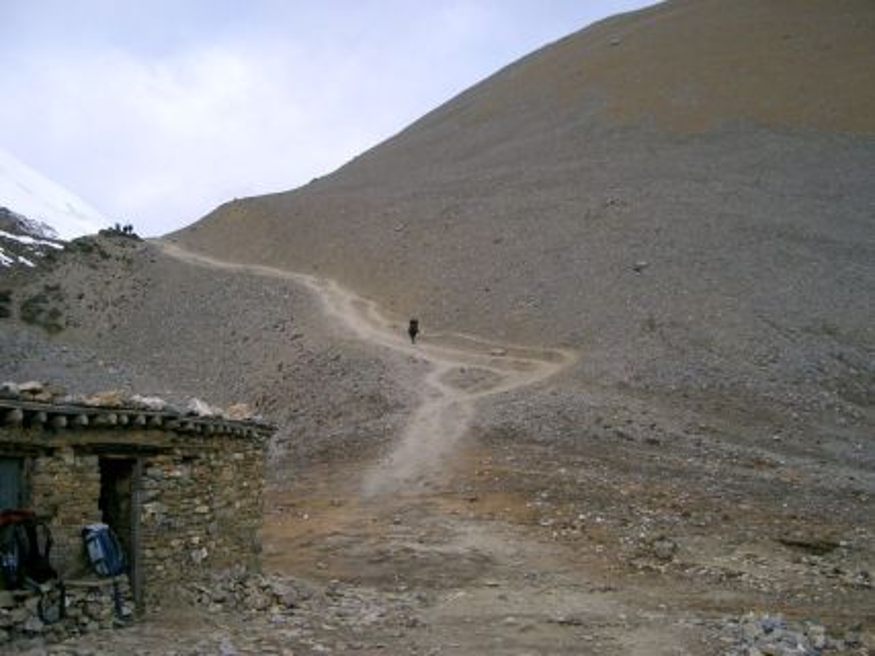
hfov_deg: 47.9
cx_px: 438
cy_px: 328
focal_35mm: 39
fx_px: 986
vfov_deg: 36.8
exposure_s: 1/500
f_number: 2.8
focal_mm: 8
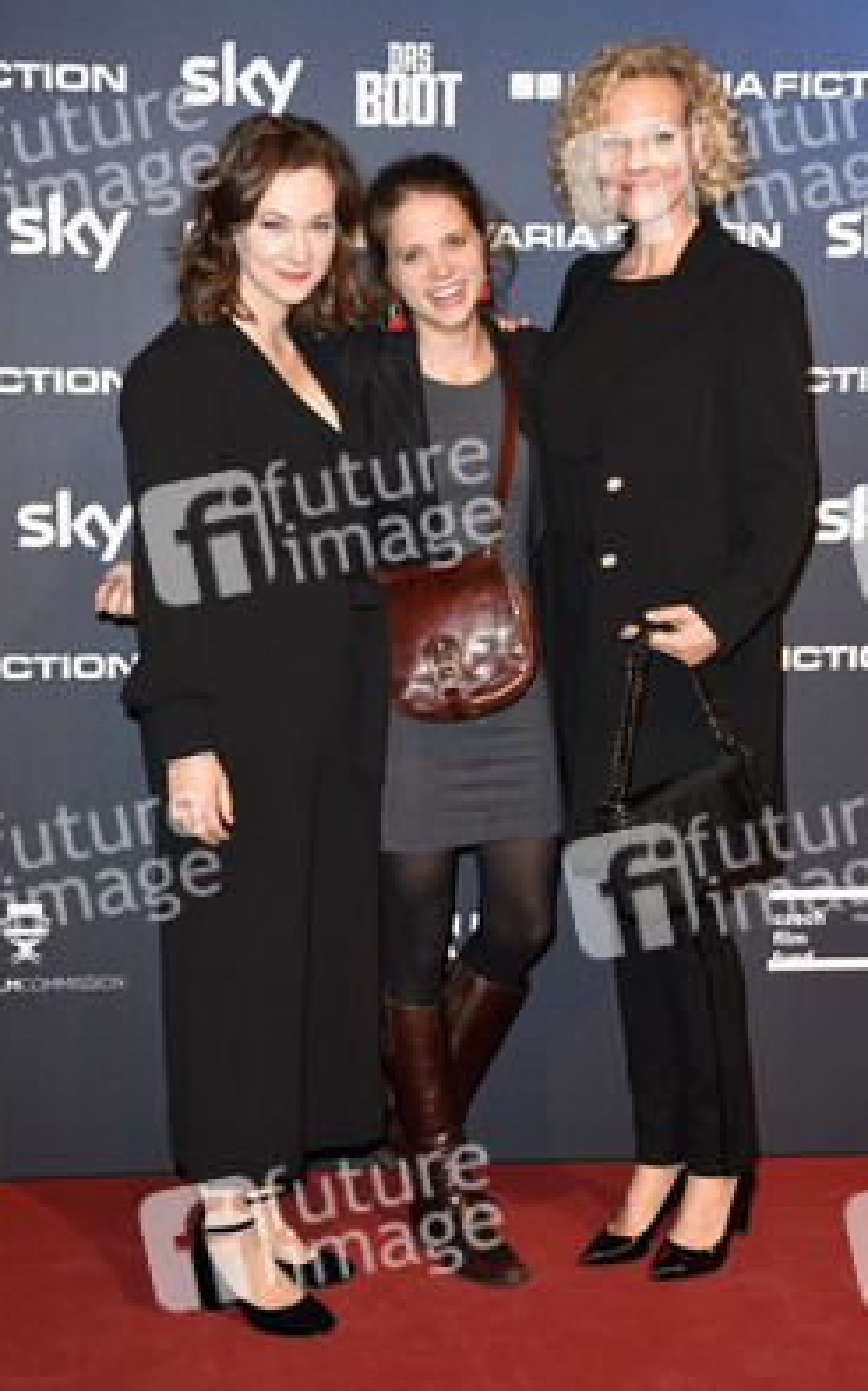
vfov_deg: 34.6
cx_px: 423
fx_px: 2235
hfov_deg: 22.0
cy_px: 699
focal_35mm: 59
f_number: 6.3
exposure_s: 1/160
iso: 640
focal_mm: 38
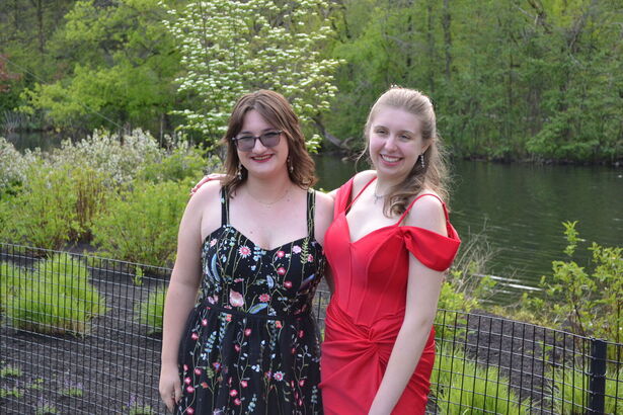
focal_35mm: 63
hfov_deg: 31.9
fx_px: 1090
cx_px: 312
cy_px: 208
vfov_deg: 21.6
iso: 1250
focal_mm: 42
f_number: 5.3
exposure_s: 1/500
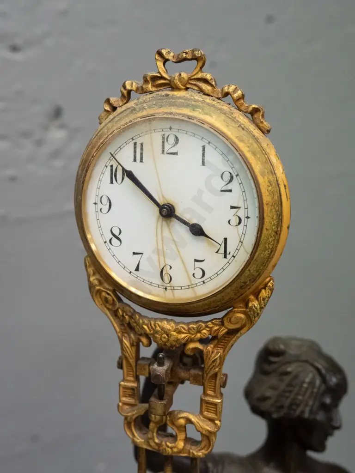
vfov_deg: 42.9
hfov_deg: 32.9
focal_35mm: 44
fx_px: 602
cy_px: 236
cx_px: 178
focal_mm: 22
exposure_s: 1/250
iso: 3200
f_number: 5.6
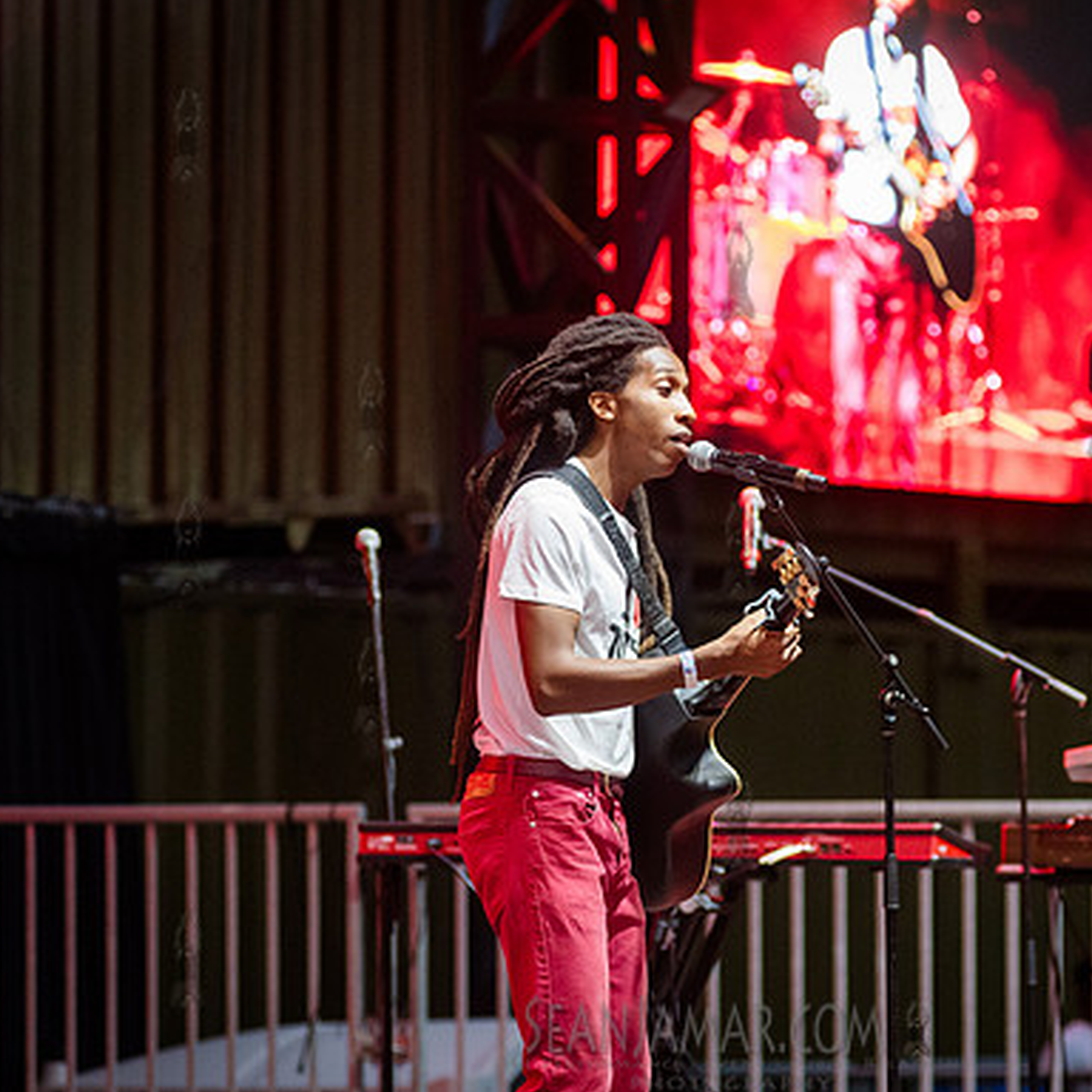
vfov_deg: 7.4
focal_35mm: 235
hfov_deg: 7.4
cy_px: 534
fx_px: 8387
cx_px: 700
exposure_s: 1/200
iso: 3200
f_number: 3.5
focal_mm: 155
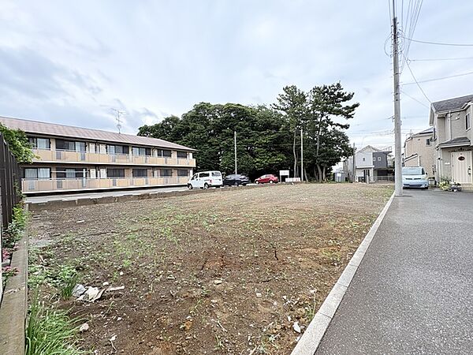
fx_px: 191
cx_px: 236
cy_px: 178
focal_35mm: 14
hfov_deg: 102.1
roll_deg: +2.7
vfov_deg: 85.7
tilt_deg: +0.9
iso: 64
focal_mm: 2.22
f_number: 2.2
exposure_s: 1/291
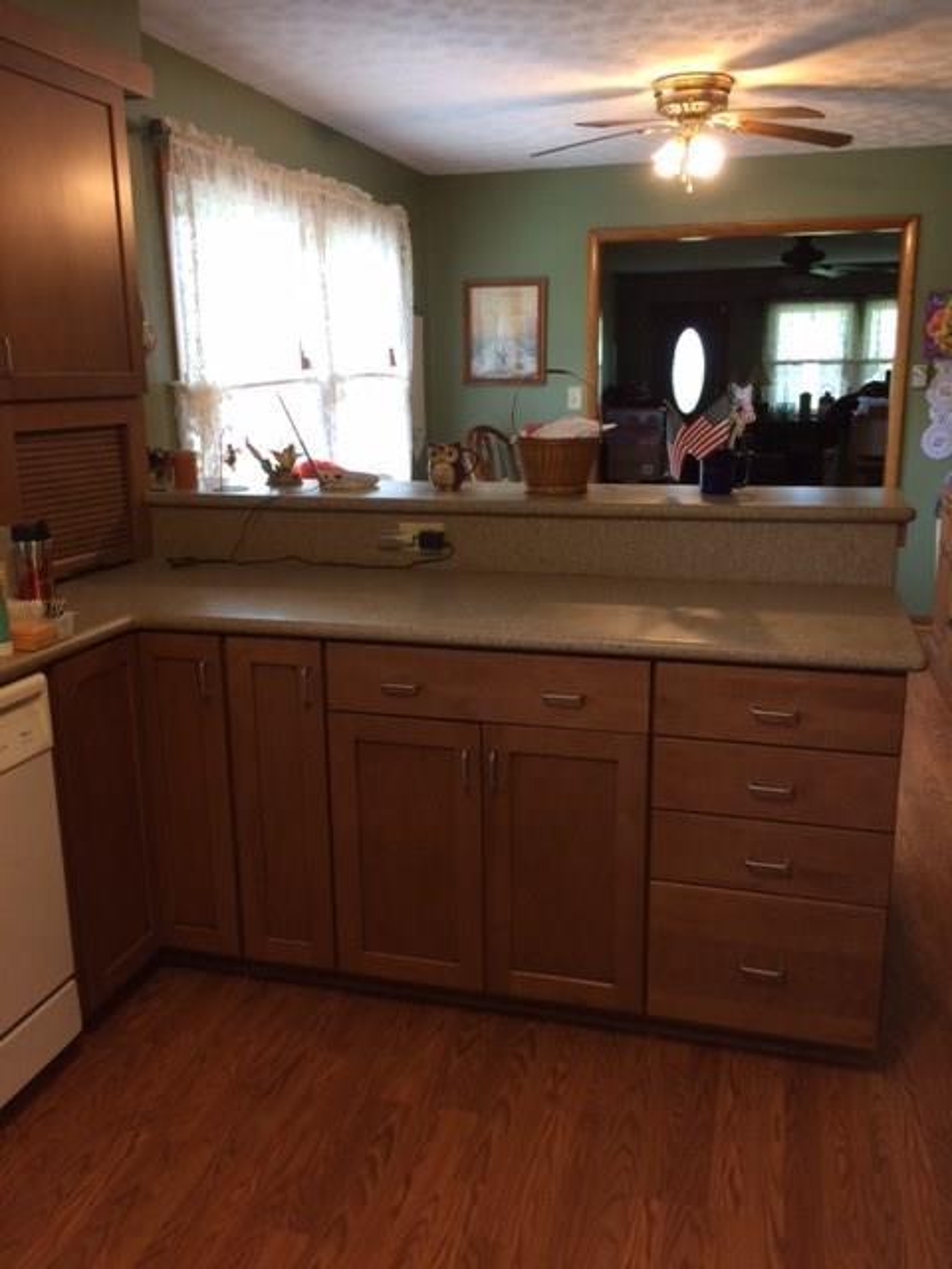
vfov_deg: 61.7
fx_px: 1063
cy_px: 634
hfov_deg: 48.2
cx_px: 476
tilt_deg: -15.5
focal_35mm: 29
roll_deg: +2.4
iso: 100
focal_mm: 4.15
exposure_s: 1/30
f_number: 2.2
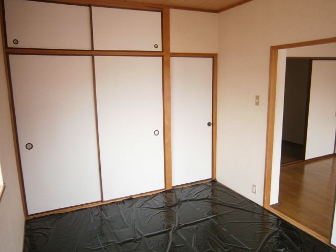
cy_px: 126
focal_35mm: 26
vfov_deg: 53.1
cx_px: 168
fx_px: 252
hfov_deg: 67.3
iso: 80
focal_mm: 4.7
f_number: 2.8
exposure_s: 1/40
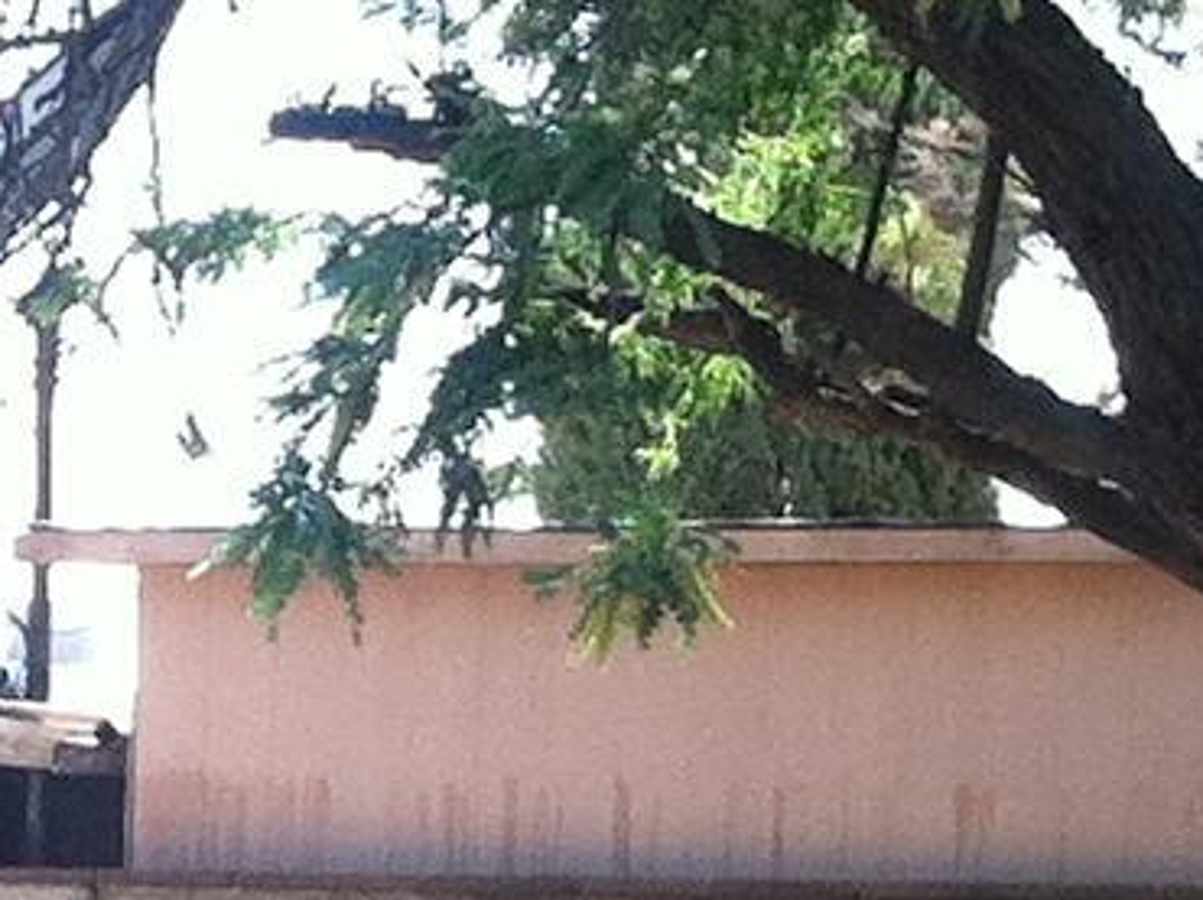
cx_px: -85
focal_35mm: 245
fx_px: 8509
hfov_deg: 8.0
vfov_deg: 5.8
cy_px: 2261
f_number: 2.8
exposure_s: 1/211
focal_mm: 3.85
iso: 80
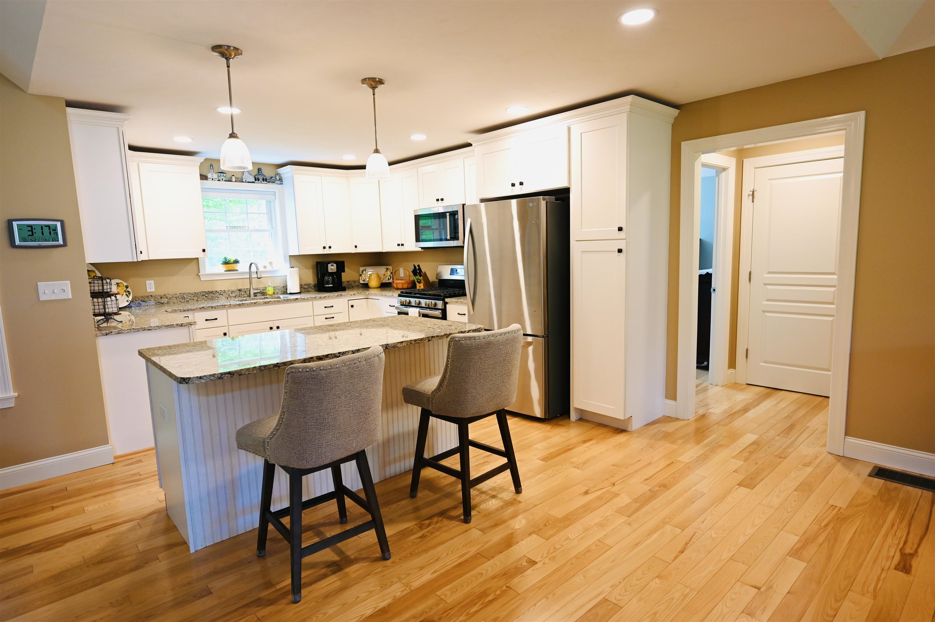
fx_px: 506
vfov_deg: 63.1
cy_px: 311
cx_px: 468
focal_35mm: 20
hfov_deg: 85.5
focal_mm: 19.5
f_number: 4
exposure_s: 1/125
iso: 900
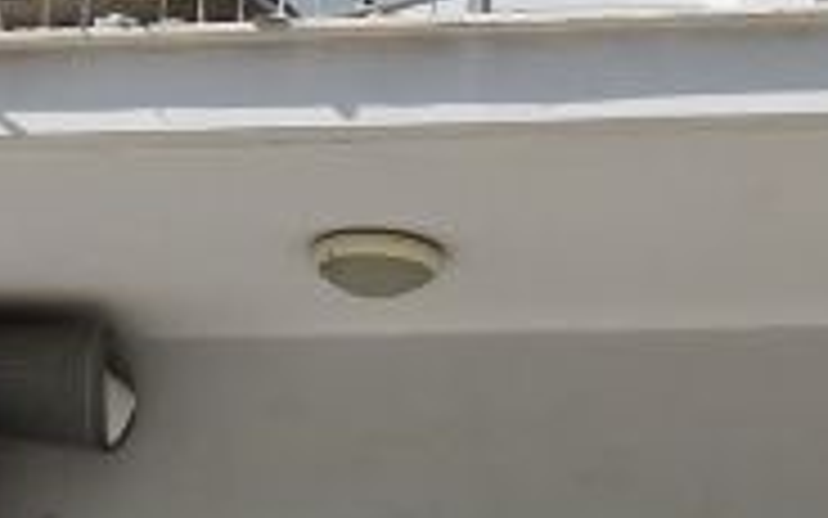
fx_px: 8530
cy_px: -437
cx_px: -945
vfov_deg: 3.5
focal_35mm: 378
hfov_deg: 5.4
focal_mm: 38
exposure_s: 1/1000
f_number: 16
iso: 1000
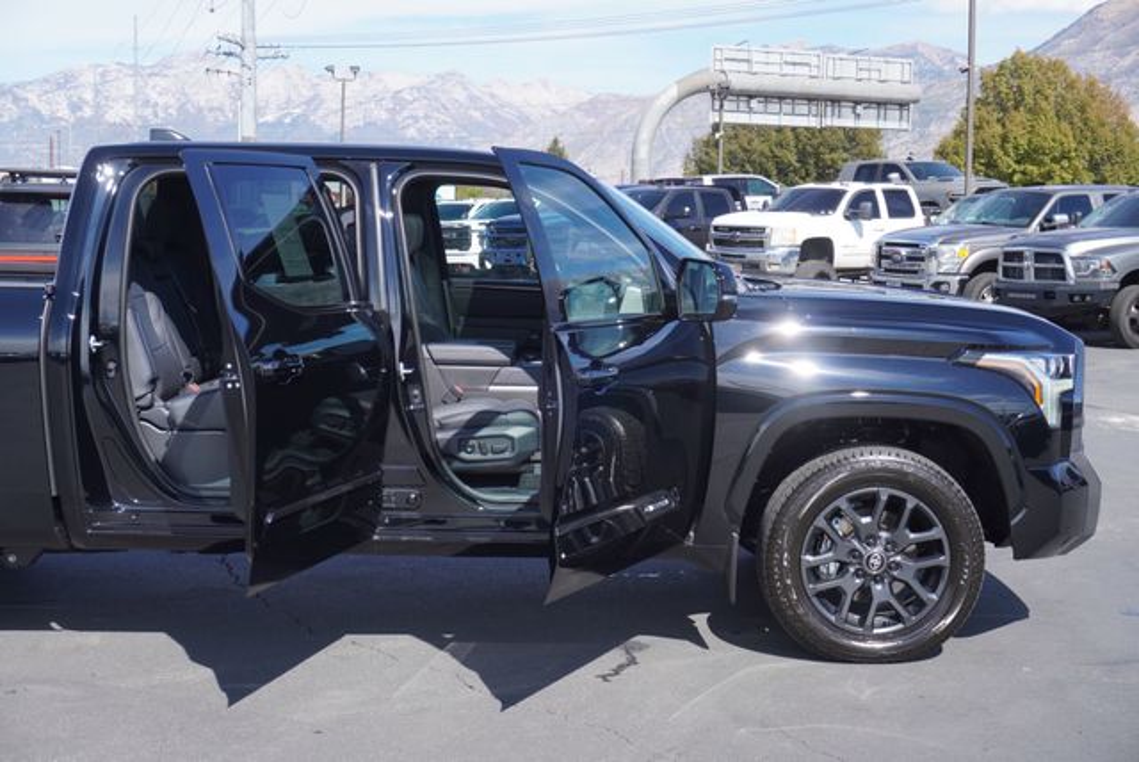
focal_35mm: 52
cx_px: 570
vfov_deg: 25.8
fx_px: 1663
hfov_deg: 37.8
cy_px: 381
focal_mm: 35
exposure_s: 1/160
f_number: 8
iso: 100
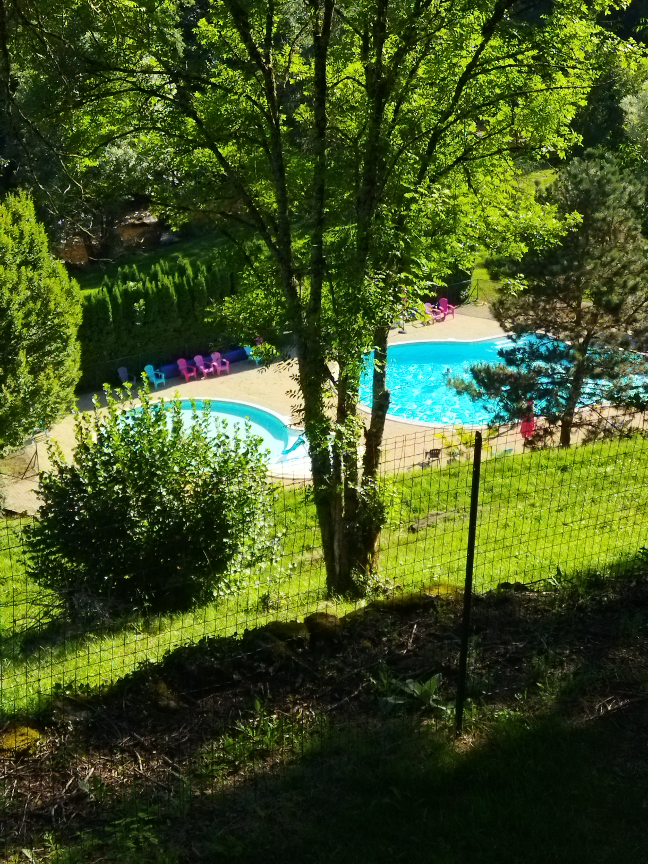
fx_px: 674
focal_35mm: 27
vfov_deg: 65.3
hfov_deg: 51.4
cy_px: 432
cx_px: 324
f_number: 1.79
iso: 100
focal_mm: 4.71
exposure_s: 1/1124
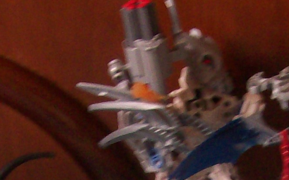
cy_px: 352
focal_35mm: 176
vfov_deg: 7.2
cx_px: 119
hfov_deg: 11.9
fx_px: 1386
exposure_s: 1/32
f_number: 2.7
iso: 113
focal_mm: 6
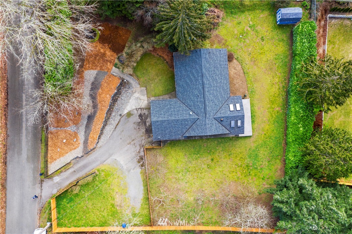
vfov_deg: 46.4
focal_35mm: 28
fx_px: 274
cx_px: 176
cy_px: 117
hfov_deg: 65.5
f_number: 2.8
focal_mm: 10.26
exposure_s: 1/60
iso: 100
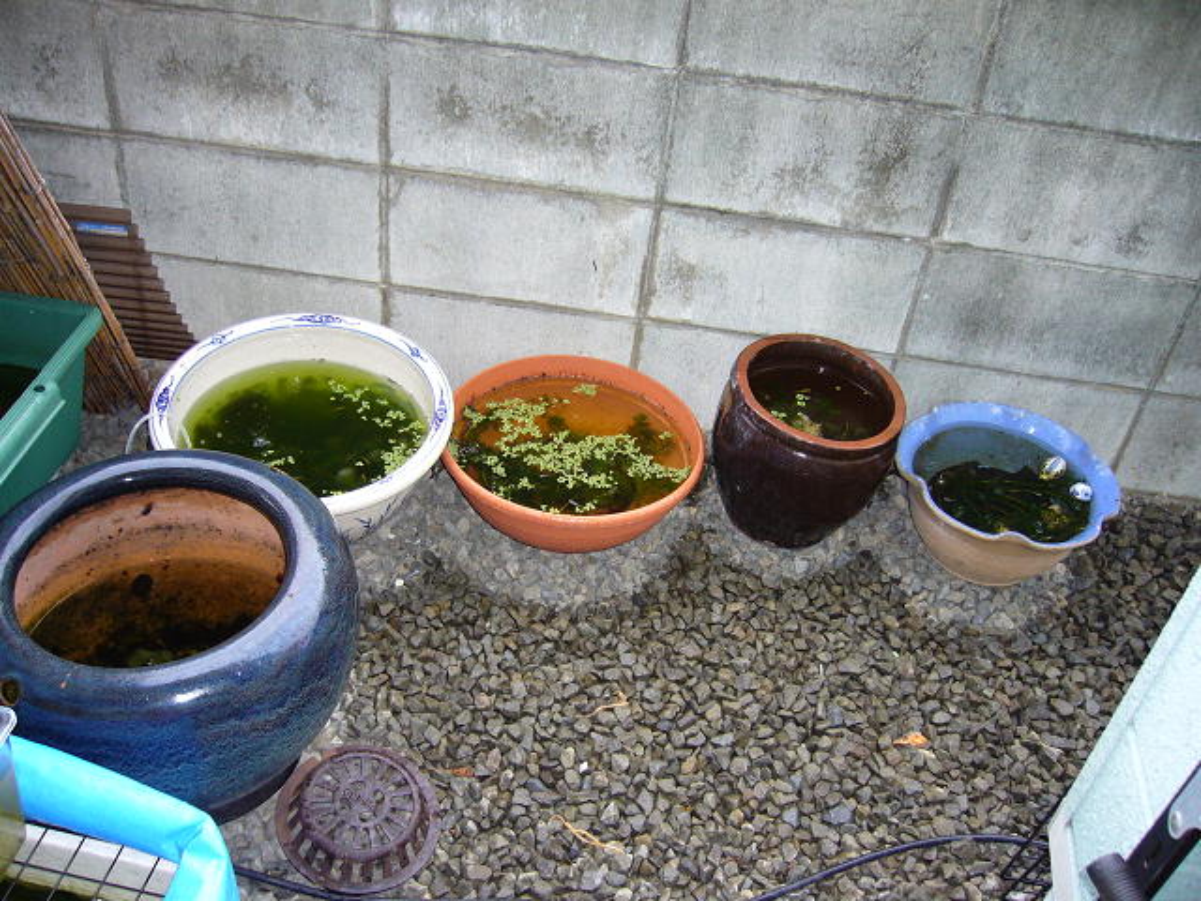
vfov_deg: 40.7
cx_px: 600
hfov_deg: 52.6
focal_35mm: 35
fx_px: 1214
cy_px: 450
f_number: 2.8
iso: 160
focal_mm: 5.8
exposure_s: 1/60
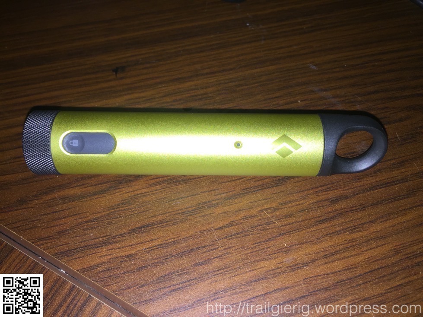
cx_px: 212
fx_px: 354
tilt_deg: -55.4
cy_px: 158
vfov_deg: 48.2
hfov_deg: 61.7
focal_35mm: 29
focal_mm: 4.15
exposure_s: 1/77
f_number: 2.2
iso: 32
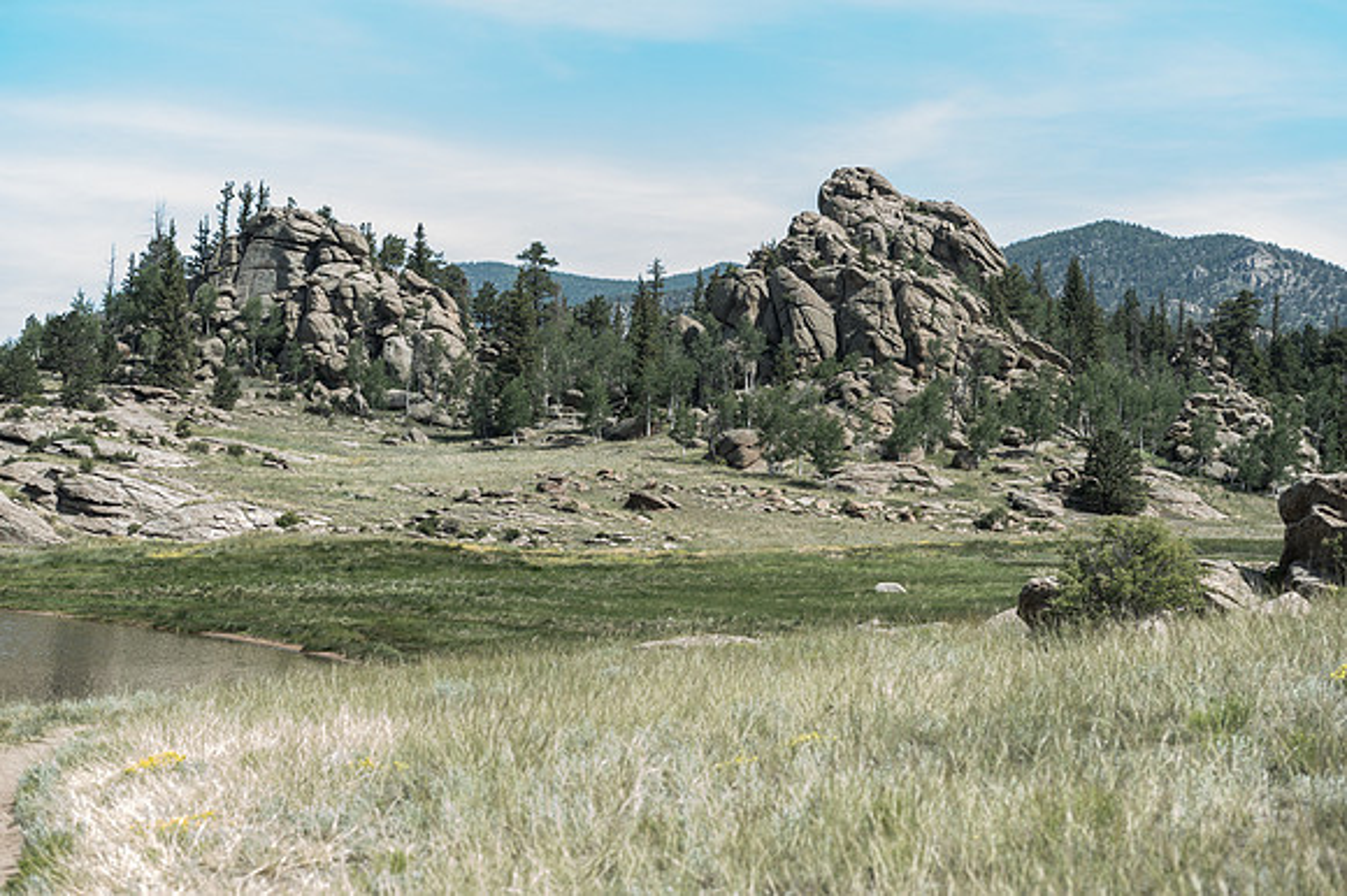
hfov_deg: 25.4
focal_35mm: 80
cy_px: 448
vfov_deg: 17.0
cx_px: 674
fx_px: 2992
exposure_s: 1/320
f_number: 13
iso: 280
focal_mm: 80
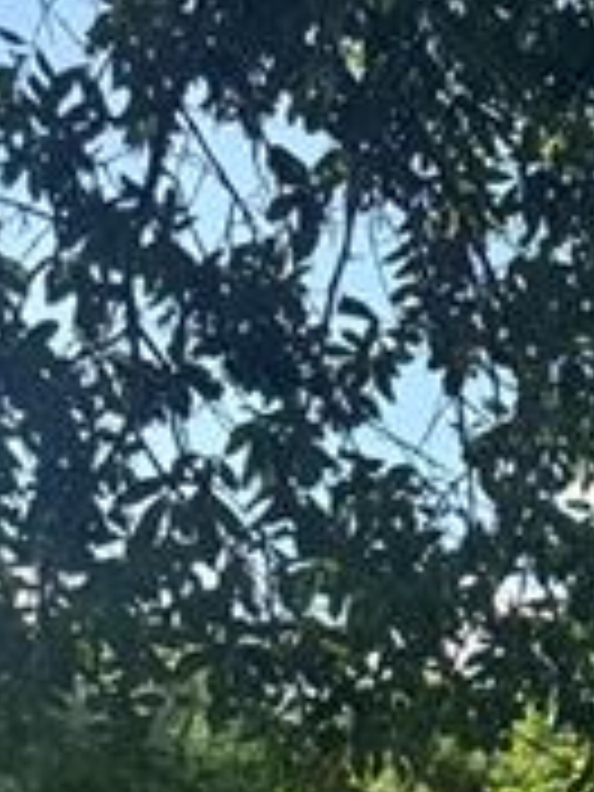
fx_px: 2402
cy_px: 1436
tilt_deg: -4.5
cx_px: 850
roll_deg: -1.2
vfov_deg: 15.9
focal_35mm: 105
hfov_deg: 13.4
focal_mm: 6.76
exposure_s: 1/2169
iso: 100
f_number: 1.78
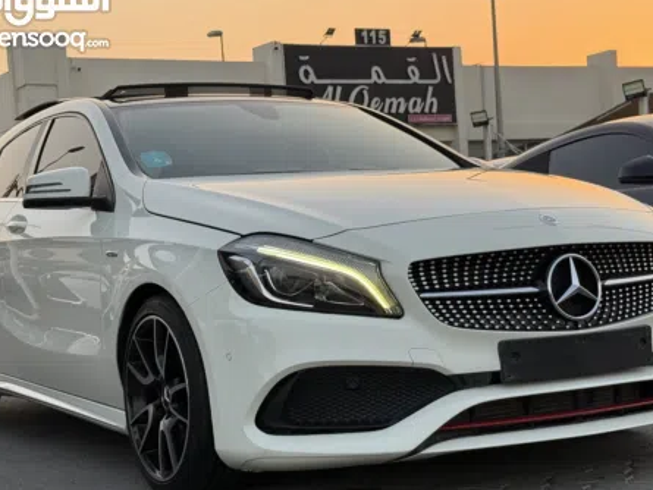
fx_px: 1302
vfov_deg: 21.3
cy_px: 296
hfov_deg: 28.2
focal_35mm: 69
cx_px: 329
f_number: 1.78
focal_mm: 6.76
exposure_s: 1/455
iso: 64
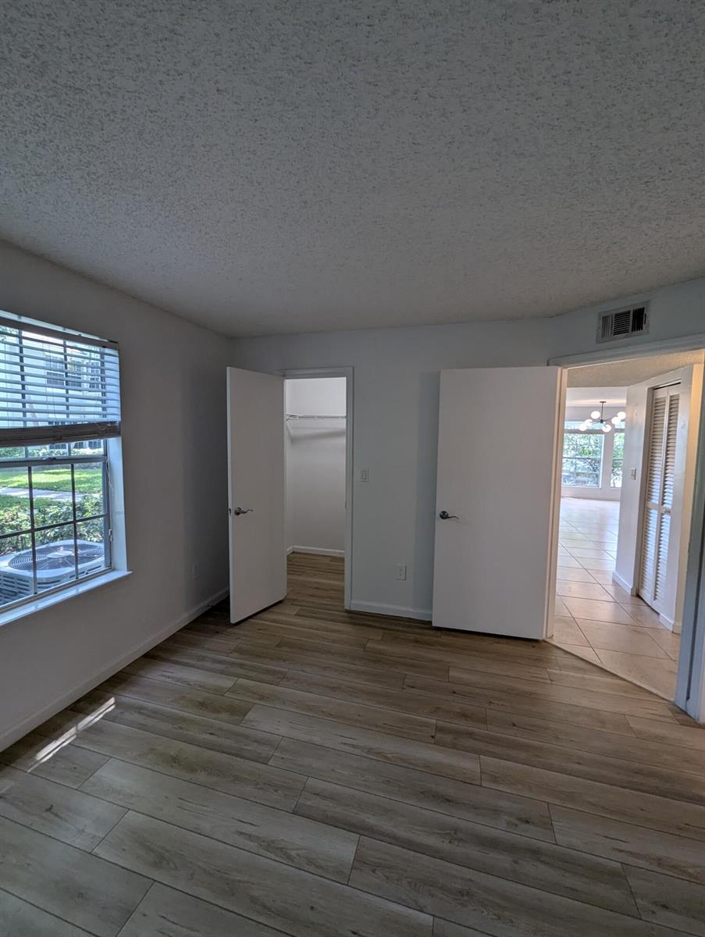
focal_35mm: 13
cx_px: 352
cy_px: 468
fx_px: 352
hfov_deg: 90.0
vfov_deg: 106.1
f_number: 2.2
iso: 58
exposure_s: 1/60
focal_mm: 1.95
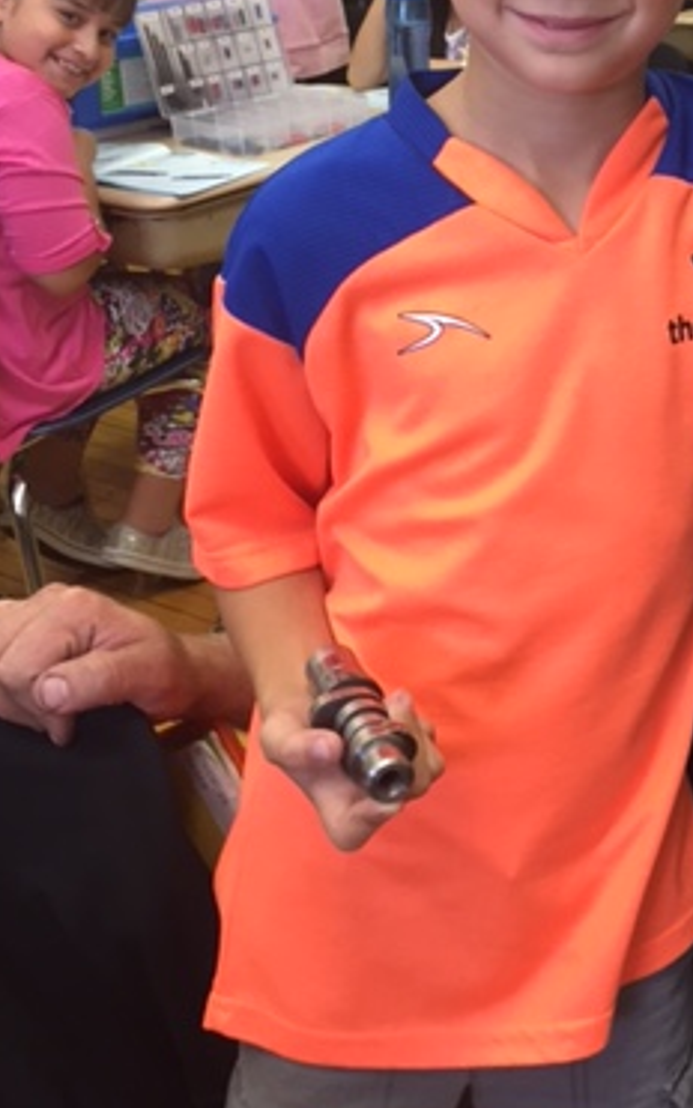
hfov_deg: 23.5
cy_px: 346
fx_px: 1601
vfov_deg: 37.7
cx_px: 684
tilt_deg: -16.7
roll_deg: -0.7
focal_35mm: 53
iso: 80
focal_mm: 4.15
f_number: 2.2
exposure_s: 1/30
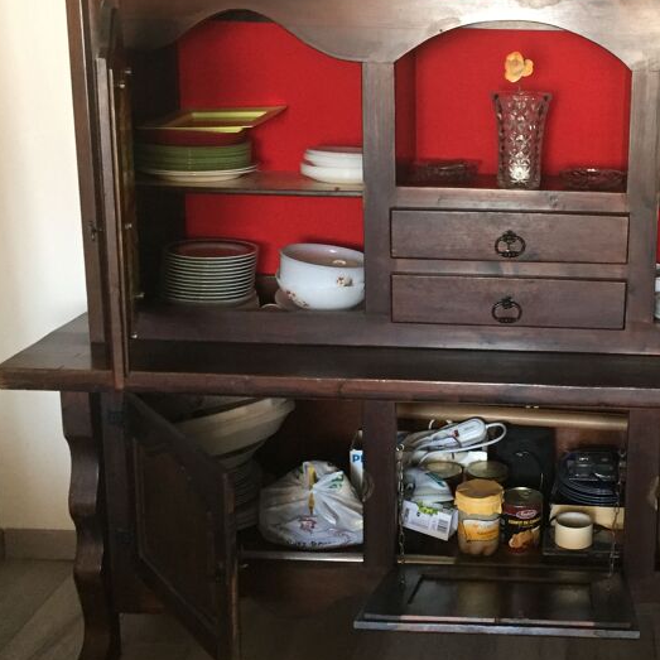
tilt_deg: -12.7
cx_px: 544
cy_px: 260
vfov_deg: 34.5
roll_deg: -0.8
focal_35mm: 49
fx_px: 1057
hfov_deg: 33.5
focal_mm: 4.15
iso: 250
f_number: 2.2
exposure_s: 1/33
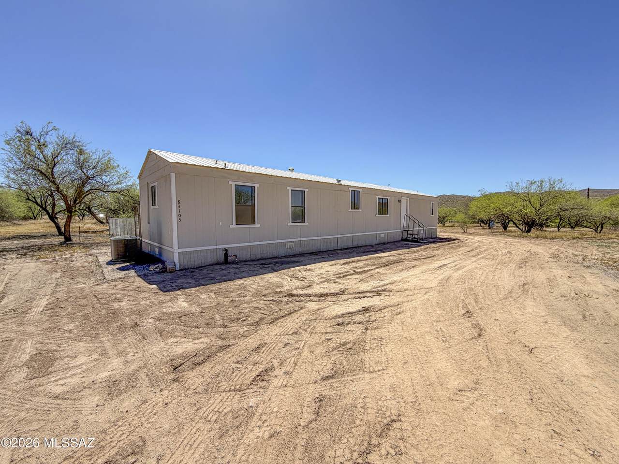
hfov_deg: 102.1
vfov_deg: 85.7
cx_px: 310
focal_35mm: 14
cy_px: 232
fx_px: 250
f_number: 2.2
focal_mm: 2.22
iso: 20
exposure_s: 1/1167
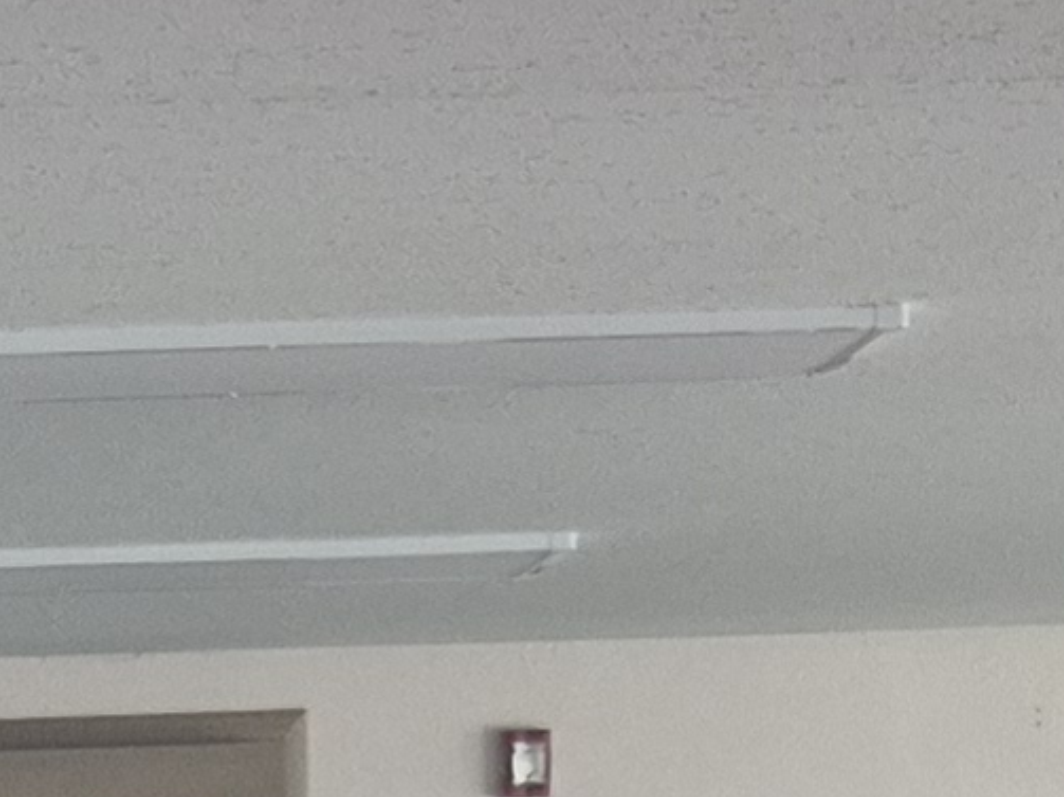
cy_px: 2501
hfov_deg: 10.7
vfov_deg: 7.1
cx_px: -157
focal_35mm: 183
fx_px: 5624
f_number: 1.8
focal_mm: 5.4
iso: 64
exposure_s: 1/120
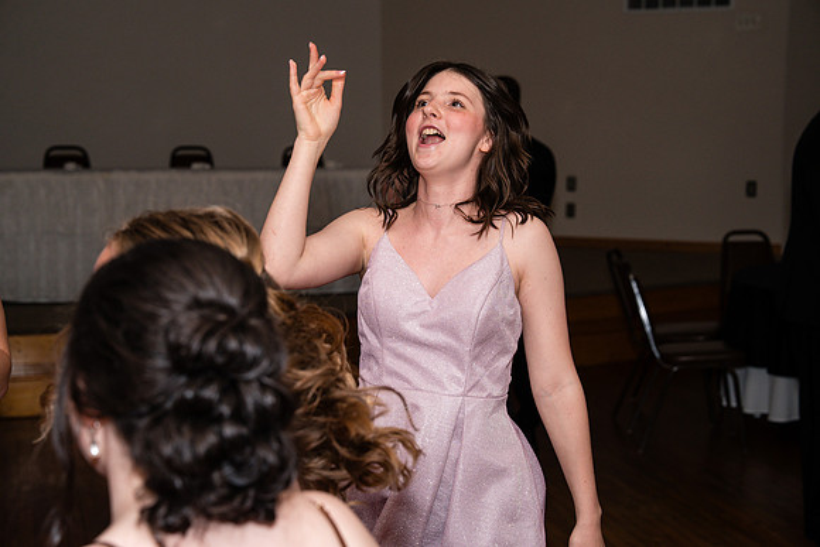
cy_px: 274
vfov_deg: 19.5
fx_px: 1595
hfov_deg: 28.8
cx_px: 410
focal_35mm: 70
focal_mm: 70
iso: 400
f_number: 5
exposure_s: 1/250
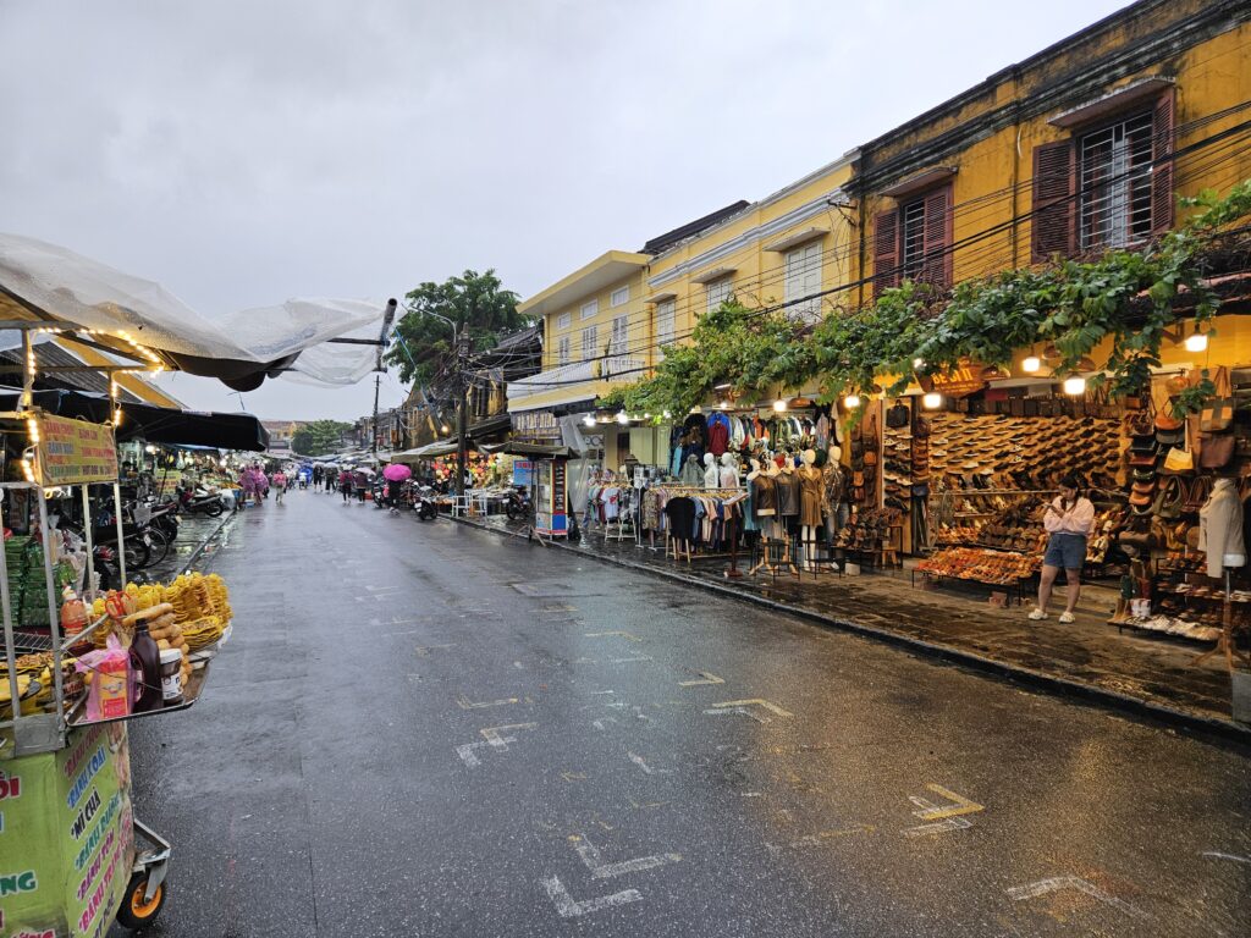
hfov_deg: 73.9
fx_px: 831
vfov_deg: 58.9
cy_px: 469
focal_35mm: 23
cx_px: 626
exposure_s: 1/180
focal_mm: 5.4
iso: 64
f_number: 1.8
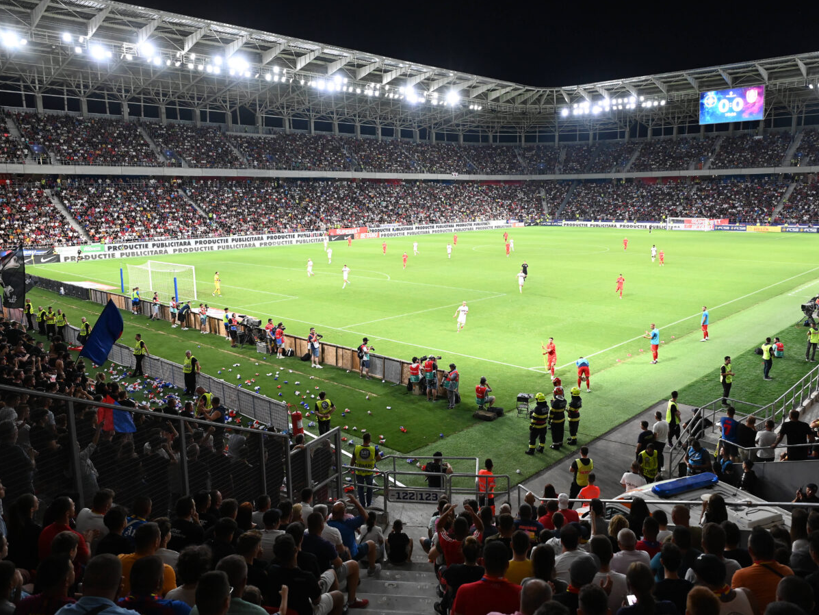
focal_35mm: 27
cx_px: 421
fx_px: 639
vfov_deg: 51.4
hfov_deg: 65.3
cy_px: 296
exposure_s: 1/640
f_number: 4
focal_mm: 24
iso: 4000
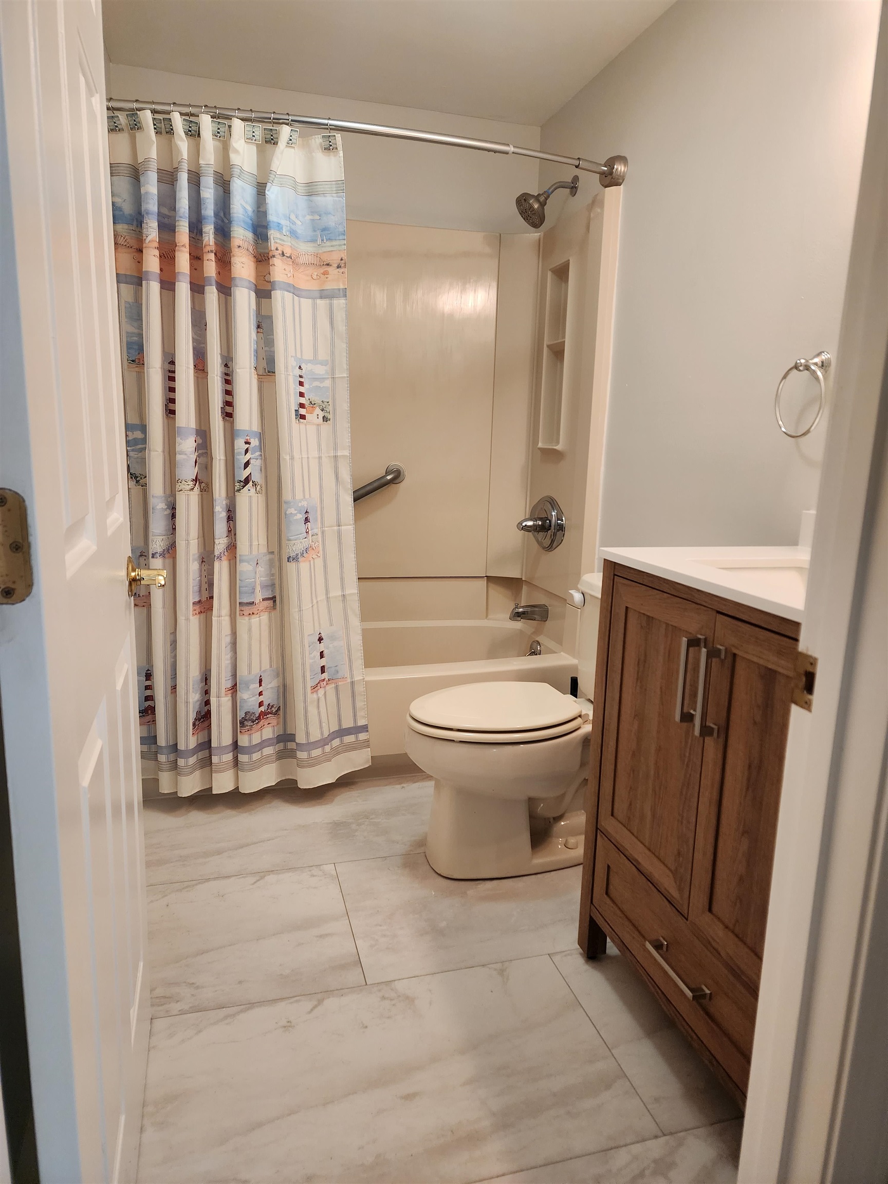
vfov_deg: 73.9
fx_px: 787
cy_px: 592
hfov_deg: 58.9
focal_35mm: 23
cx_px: 444
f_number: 1.8
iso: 320
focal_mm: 6.4
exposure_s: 1/120
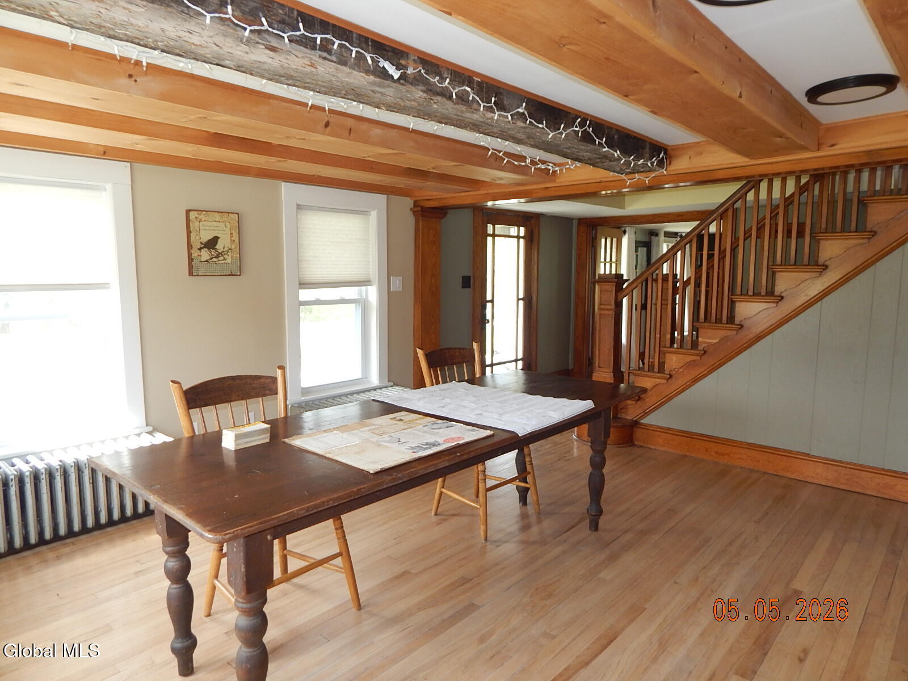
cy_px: 340
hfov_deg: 76.4
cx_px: 454
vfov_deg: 61.1
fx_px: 577
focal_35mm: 22
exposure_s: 1/40
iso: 125
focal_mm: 4
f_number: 3
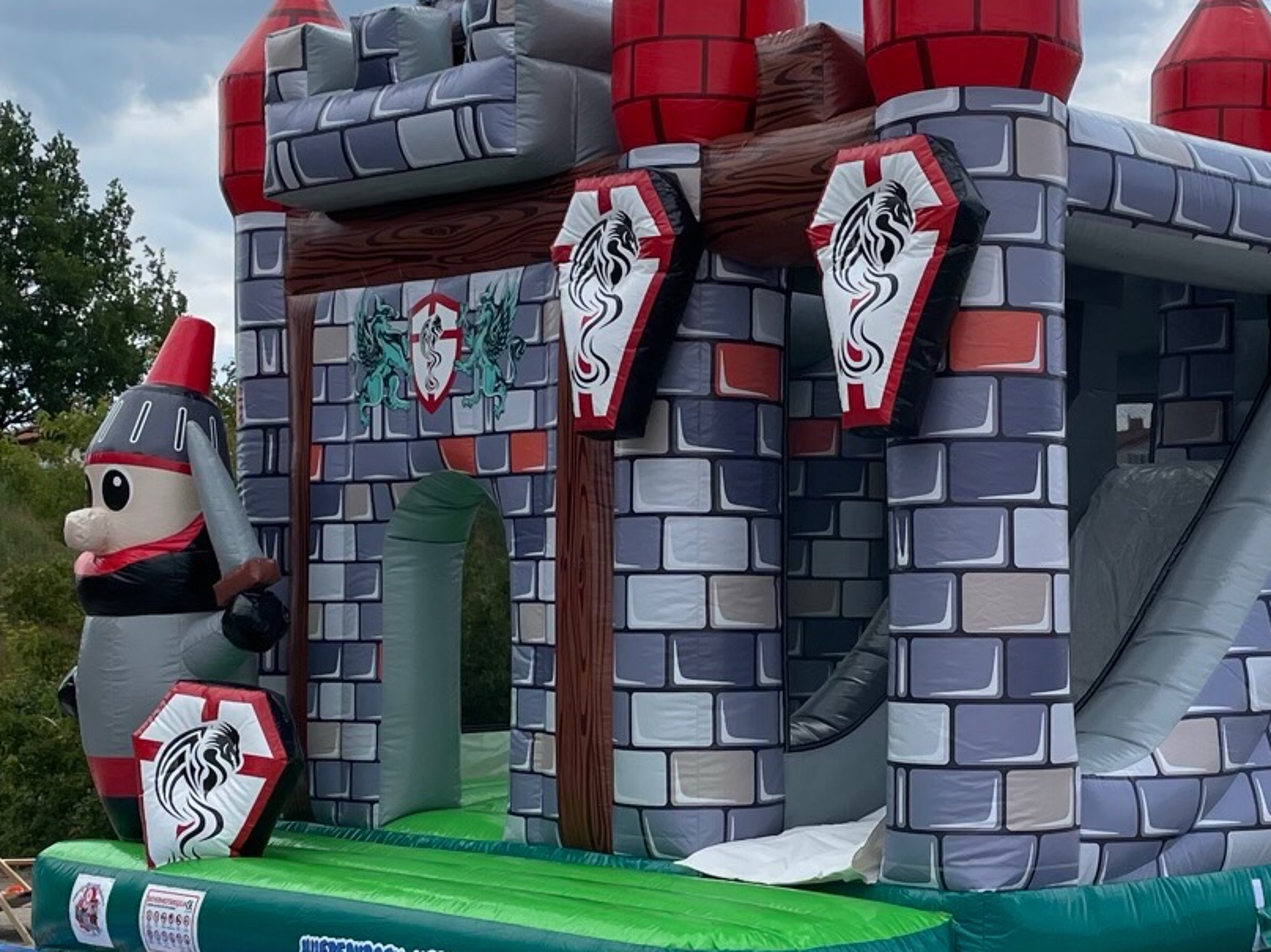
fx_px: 2423
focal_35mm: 66
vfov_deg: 22.2
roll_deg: +2.8
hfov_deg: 29.2
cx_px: 838
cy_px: 589
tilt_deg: +2.5
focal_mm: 4.2
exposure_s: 1/4831
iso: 32
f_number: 1.6
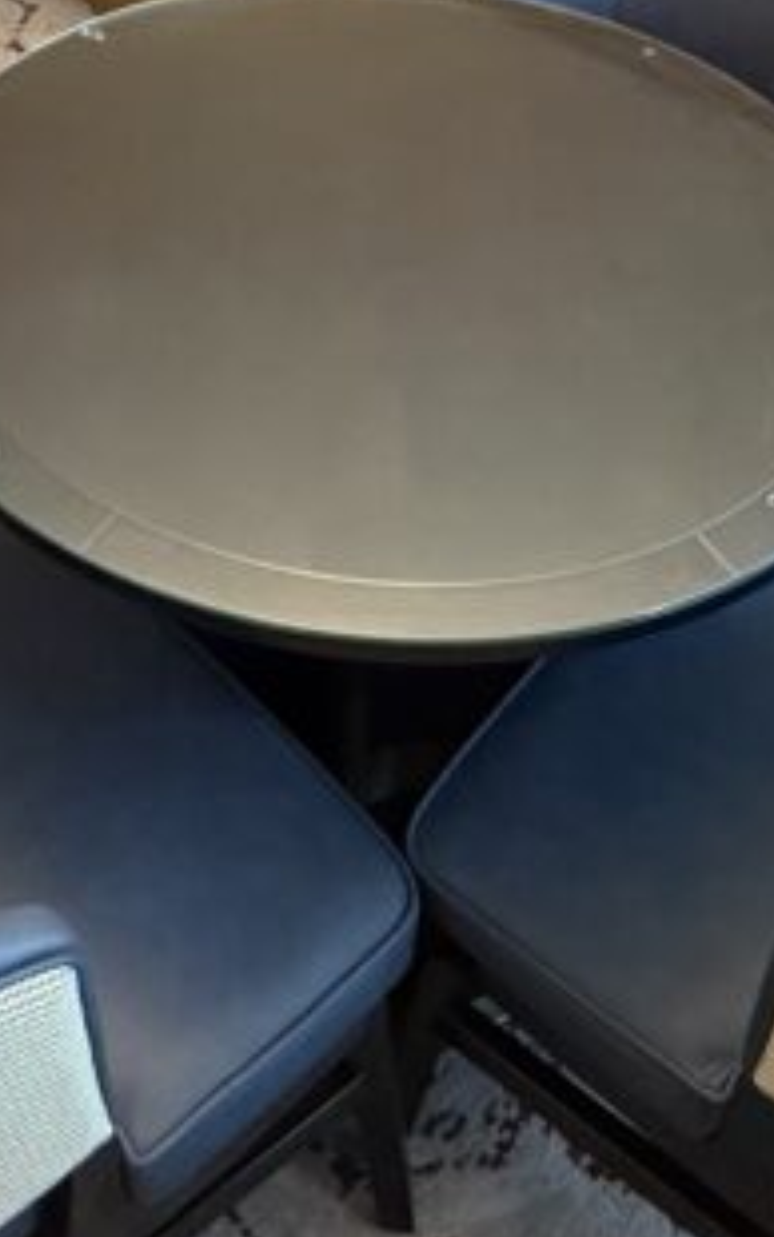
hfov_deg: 26.1
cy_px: -156
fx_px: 1652
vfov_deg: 34.7
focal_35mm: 49
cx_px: 215
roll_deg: +0.0
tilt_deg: -23.1
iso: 640
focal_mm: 2.22
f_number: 2.2
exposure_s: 1/60
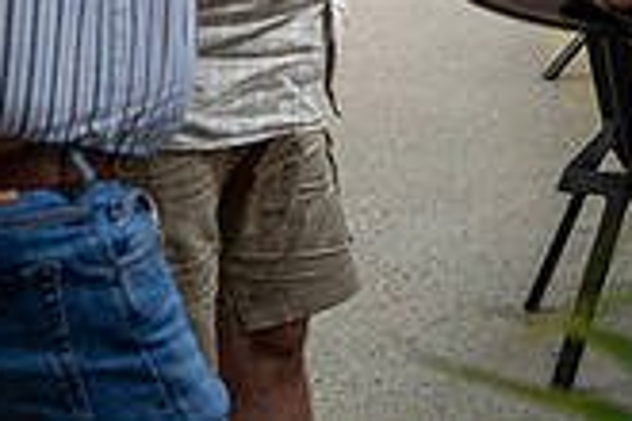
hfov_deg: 16.6
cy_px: -316
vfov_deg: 10.5
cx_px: 475
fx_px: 2159
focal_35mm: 123
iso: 250
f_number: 2.5
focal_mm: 35
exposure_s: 1/200
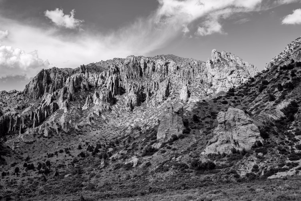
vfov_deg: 37.9
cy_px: 100
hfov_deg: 54.4
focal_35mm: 35
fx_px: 293
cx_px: 150
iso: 100
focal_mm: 35
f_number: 8
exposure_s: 1/200
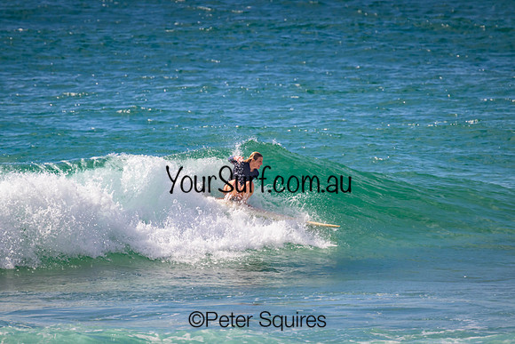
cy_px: 172
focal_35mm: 800
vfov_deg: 1.7
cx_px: 258
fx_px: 11447
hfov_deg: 2.6
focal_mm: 800
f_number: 11
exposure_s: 1/2000
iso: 1000
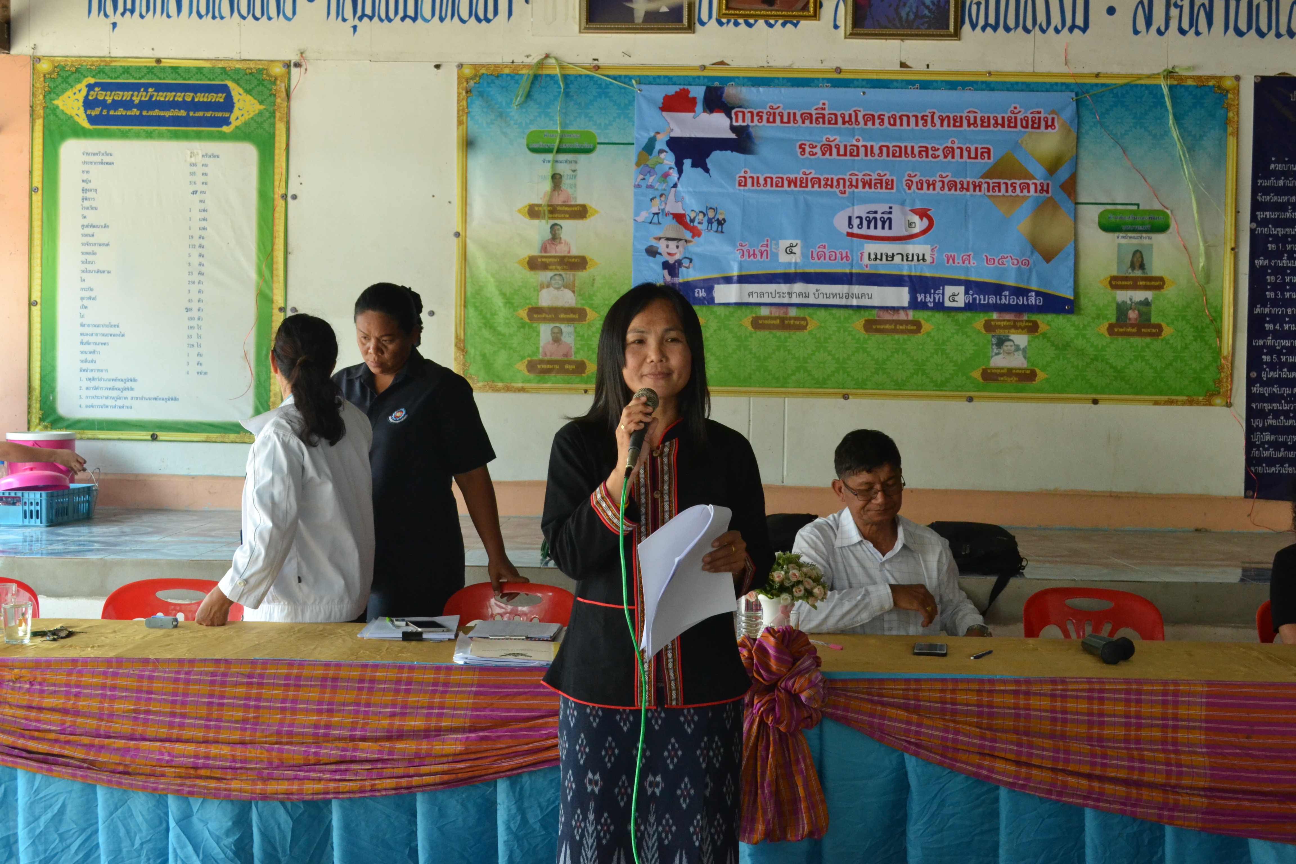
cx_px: 648
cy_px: 432
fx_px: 1620
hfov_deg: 43.6
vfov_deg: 29.9
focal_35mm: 45
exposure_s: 1/200
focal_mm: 30
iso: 1600
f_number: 7.1
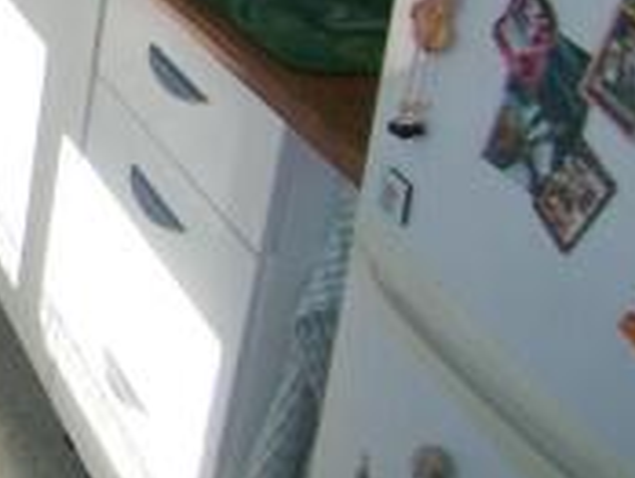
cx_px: -363
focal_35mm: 77
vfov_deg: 18.2
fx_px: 1414
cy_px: -89
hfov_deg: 20.8
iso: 64
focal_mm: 3.8
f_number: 2.8
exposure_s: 1/250
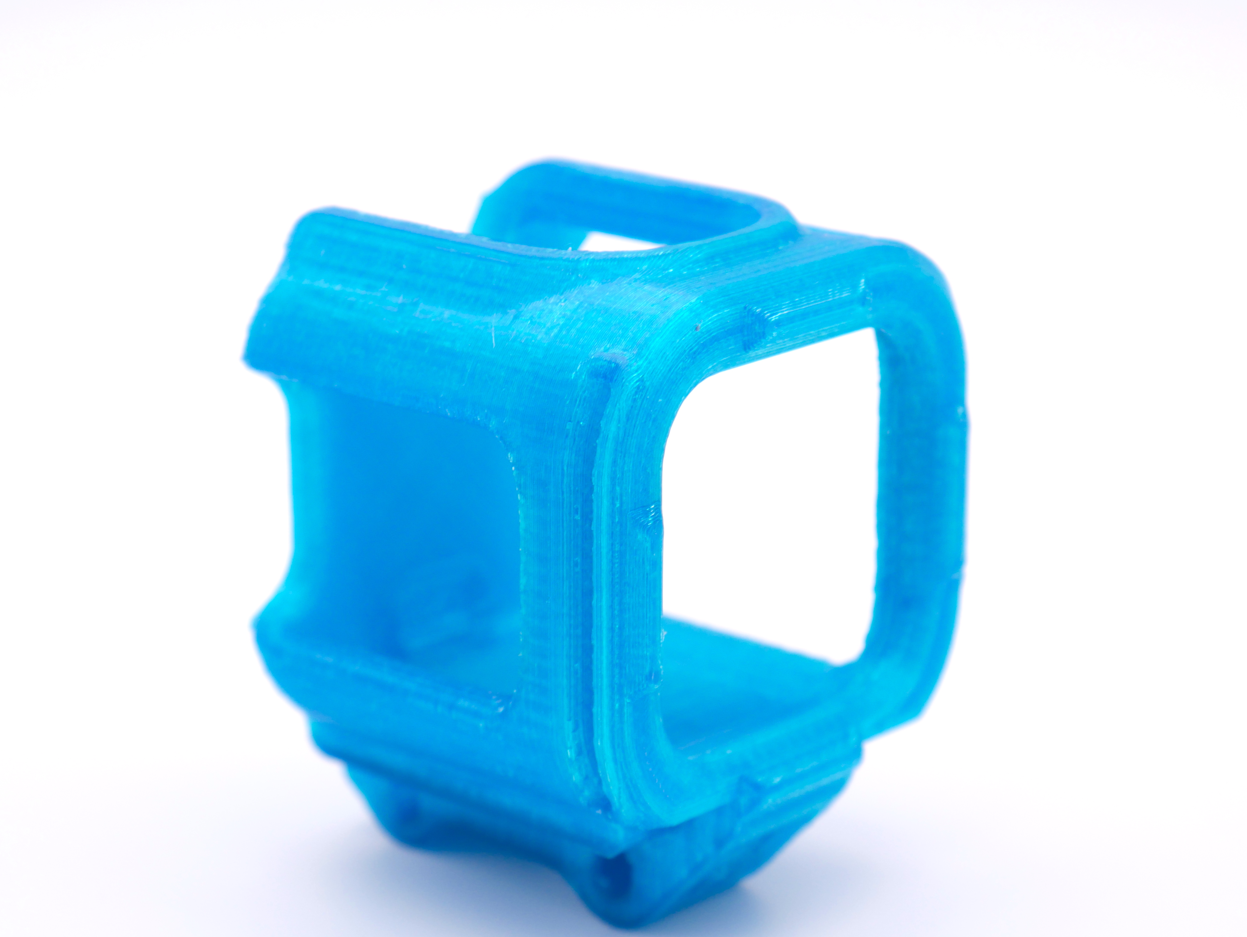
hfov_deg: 19.8
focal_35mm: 99
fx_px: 3568
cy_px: 538
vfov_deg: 14.9
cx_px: 623
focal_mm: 42
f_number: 7.1
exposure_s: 1/30
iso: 200
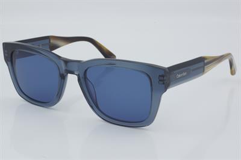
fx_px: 502
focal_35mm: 75
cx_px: 120
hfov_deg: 27.0
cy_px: 80
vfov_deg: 18.2
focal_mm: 50
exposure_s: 1/4
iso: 100
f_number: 32
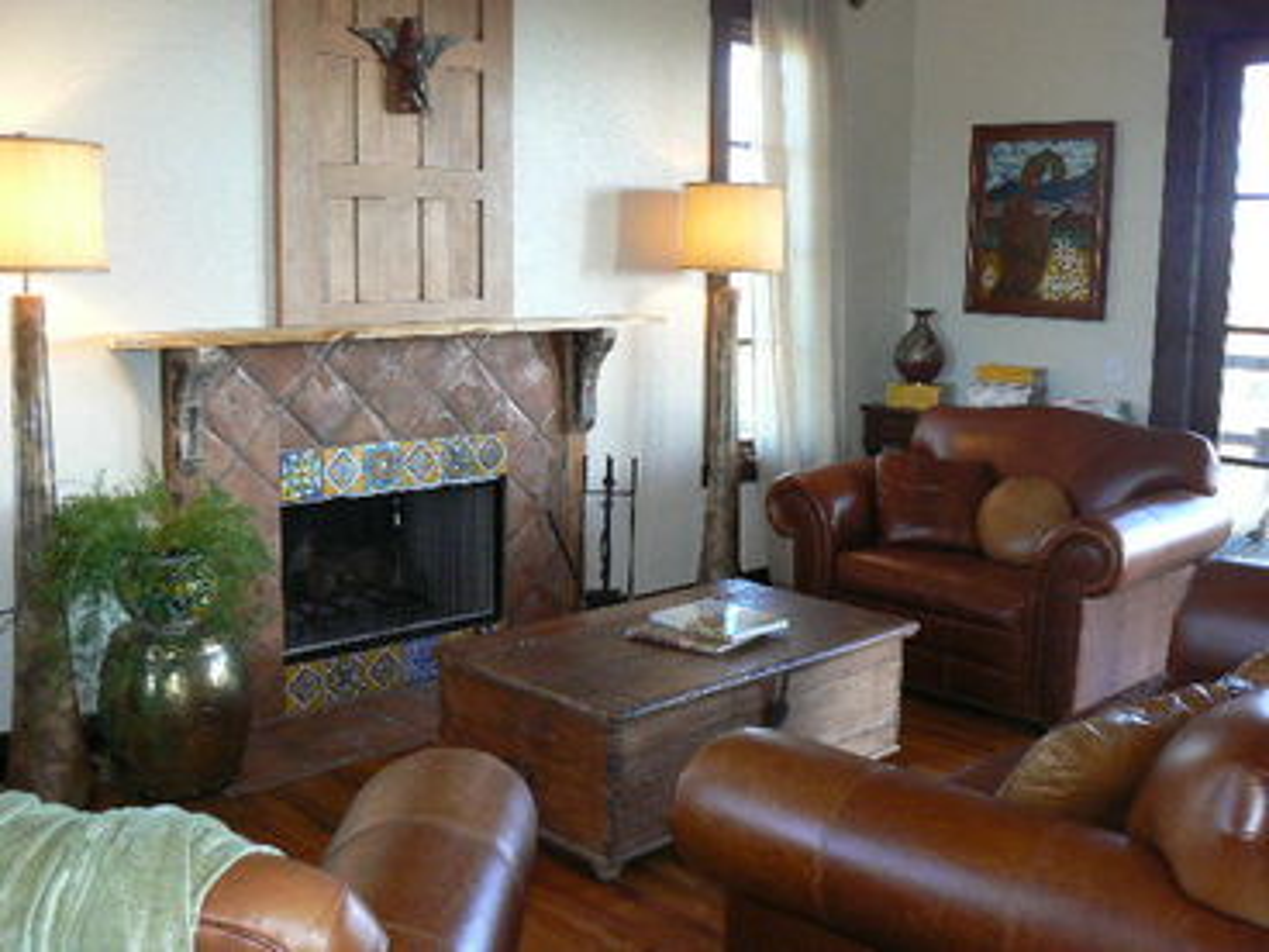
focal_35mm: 36
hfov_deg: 51.4
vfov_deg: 39.7
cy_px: 476
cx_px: 634
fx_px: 1320
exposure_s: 1/50
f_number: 2.8
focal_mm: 6
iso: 200
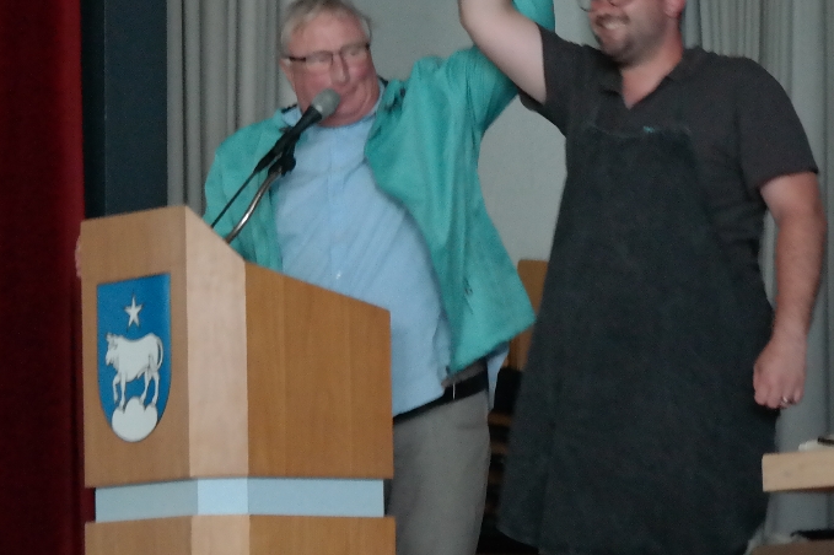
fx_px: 6275
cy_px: 230
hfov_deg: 7.6
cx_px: 657
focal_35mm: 271
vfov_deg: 5.1
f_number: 4.5
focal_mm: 75
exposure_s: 1/15
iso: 3200
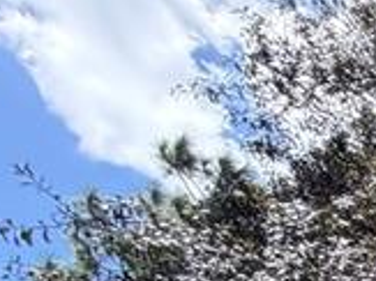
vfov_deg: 11.3
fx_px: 955
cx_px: 1070
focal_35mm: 88
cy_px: 808
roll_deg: +0.2
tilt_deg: +6.1
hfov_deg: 12.2
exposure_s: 1/585
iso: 40
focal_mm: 2.22
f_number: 2.2
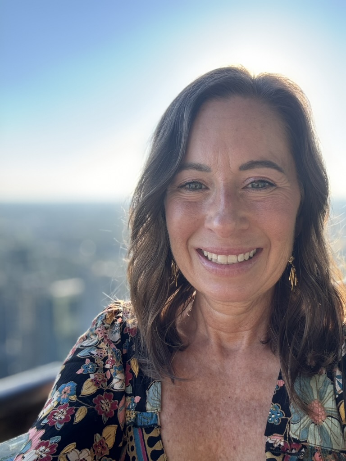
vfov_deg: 60.0
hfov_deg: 46.8
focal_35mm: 30
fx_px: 400
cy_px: 230
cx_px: 173
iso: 25
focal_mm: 2.69
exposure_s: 1/138
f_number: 1.9
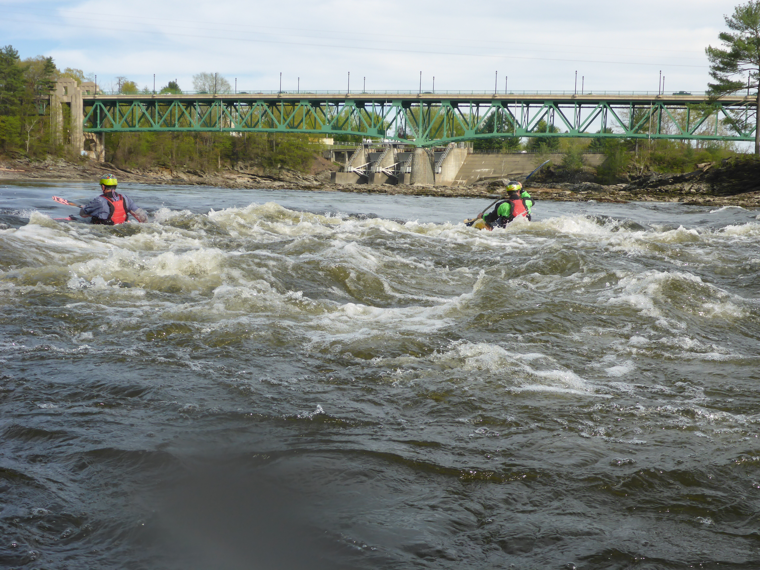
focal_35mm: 44
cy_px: 285
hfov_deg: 42.9
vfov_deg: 32.9
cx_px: 380
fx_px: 966
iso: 100
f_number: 4.3
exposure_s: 1/500
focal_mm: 7.8
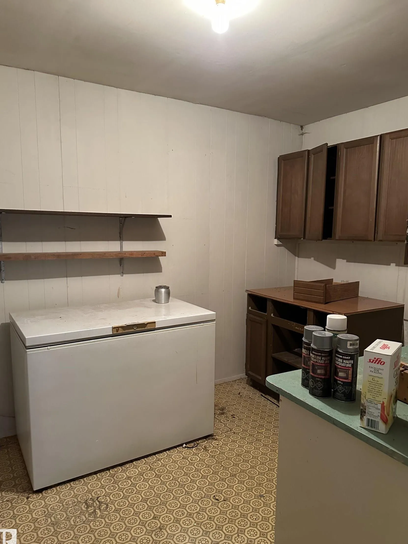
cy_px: 279
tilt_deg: -4.6
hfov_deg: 54.9
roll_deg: -0.5
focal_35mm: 25
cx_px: 204
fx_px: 393
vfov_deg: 69.4
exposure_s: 1/60
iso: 640
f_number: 1.78
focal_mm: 6.86
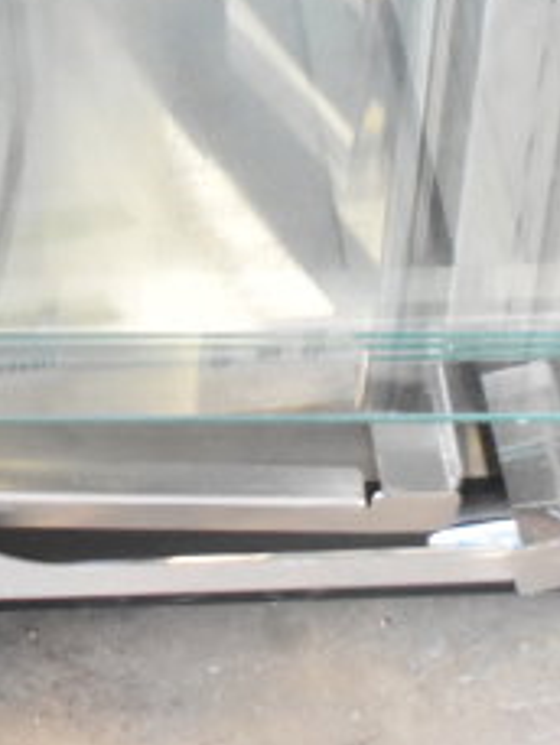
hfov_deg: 10.3
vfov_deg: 12.9
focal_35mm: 144
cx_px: 98
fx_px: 3101
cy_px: -434
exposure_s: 1/100
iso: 6400
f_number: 5
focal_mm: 25
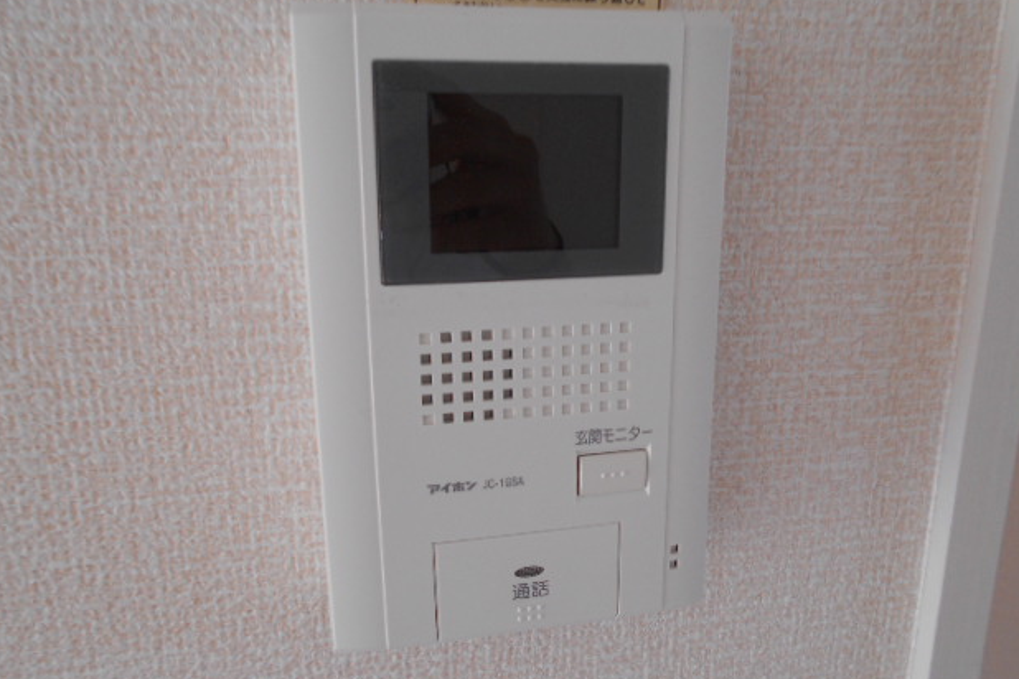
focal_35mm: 28
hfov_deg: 65.5
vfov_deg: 46.3
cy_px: 372
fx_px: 792
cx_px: 508
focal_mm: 4.6
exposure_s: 1/30
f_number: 3.2
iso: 125
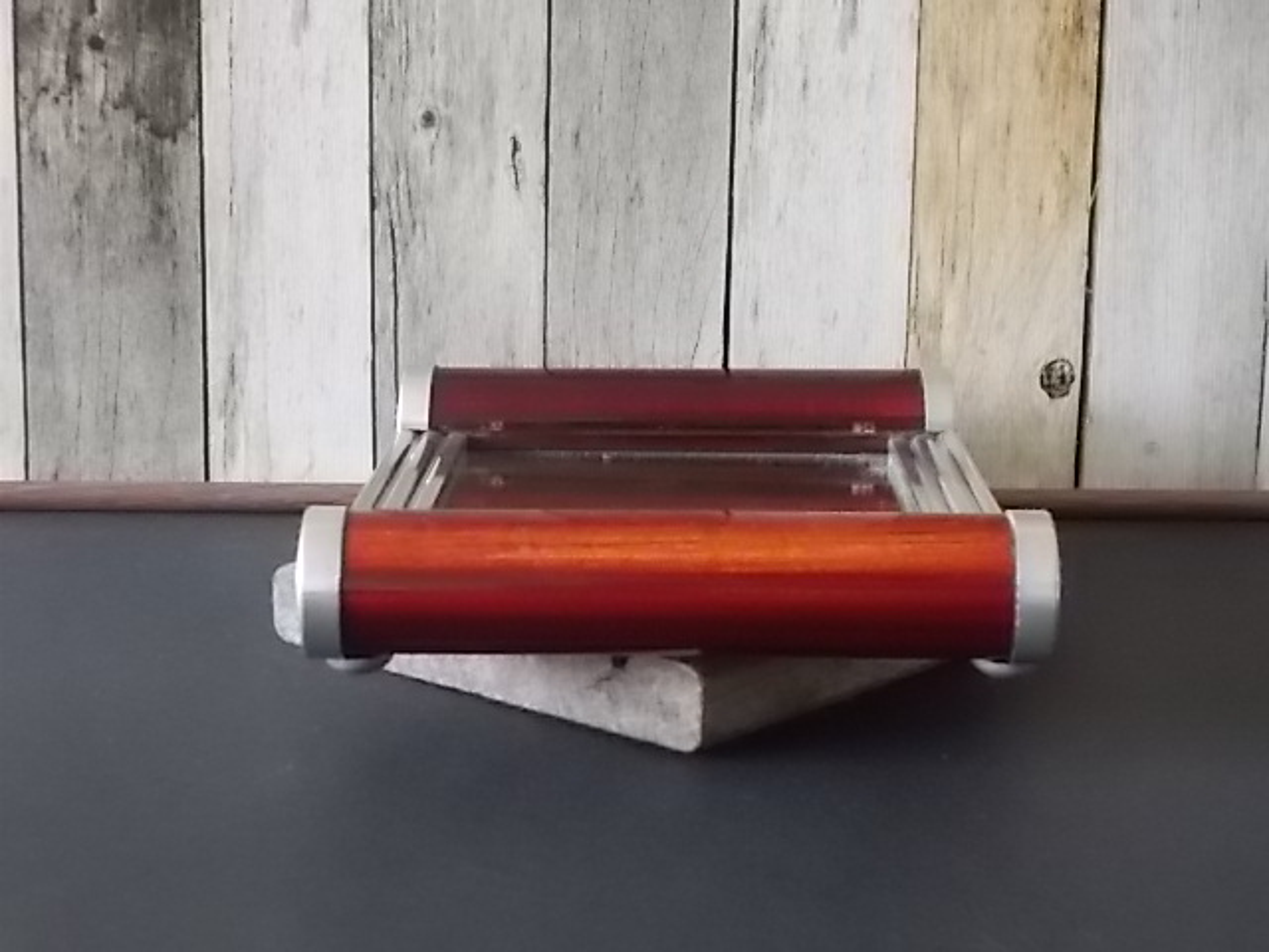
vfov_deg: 22.3
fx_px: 2420
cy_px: 476
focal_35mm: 66
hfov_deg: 29.4
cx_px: 634
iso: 800
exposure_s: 1/25
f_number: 5.3
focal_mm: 11.8
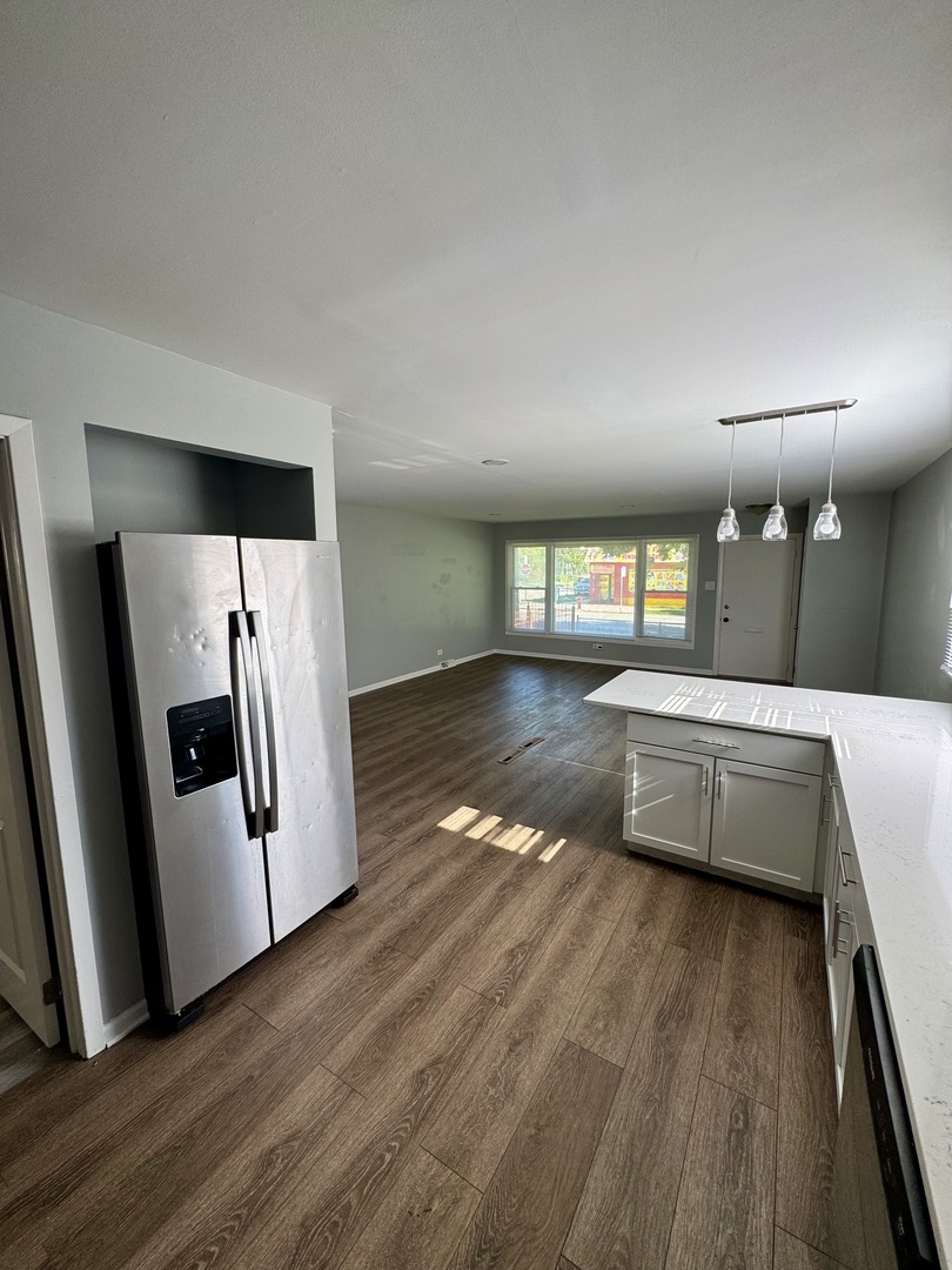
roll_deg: +0.2
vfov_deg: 102.1
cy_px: 635
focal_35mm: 14
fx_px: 513
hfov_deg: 85.7
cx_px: 476
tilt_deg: -7.4
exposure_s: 1/99
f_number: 2.2
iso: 64
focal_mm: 2.22
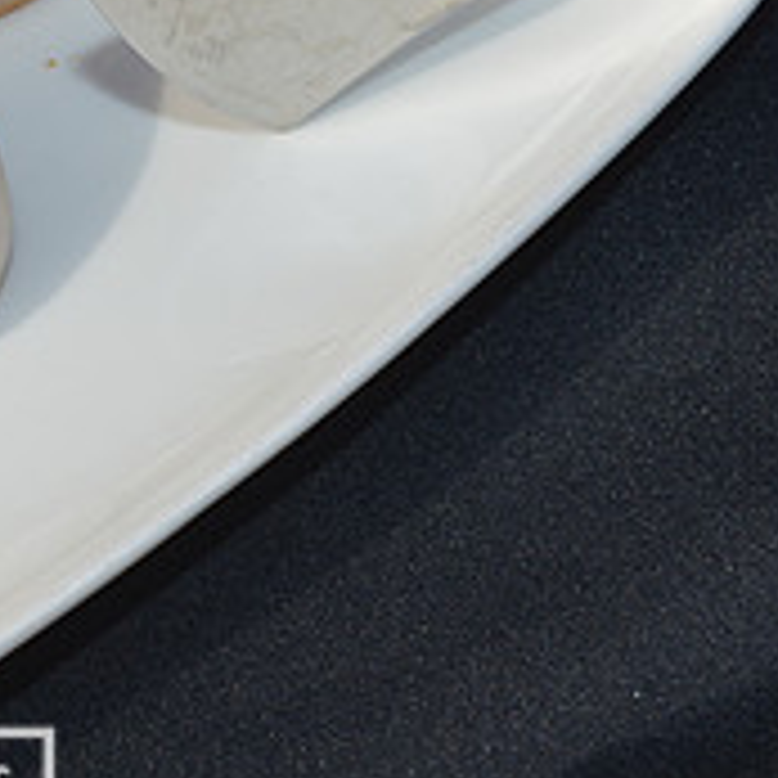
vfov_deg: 8.8
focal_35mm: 199
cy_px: 115
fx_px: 5060
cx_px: -265
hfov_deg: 8.6
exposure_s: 1/200
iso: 200
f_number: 13
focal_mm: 70
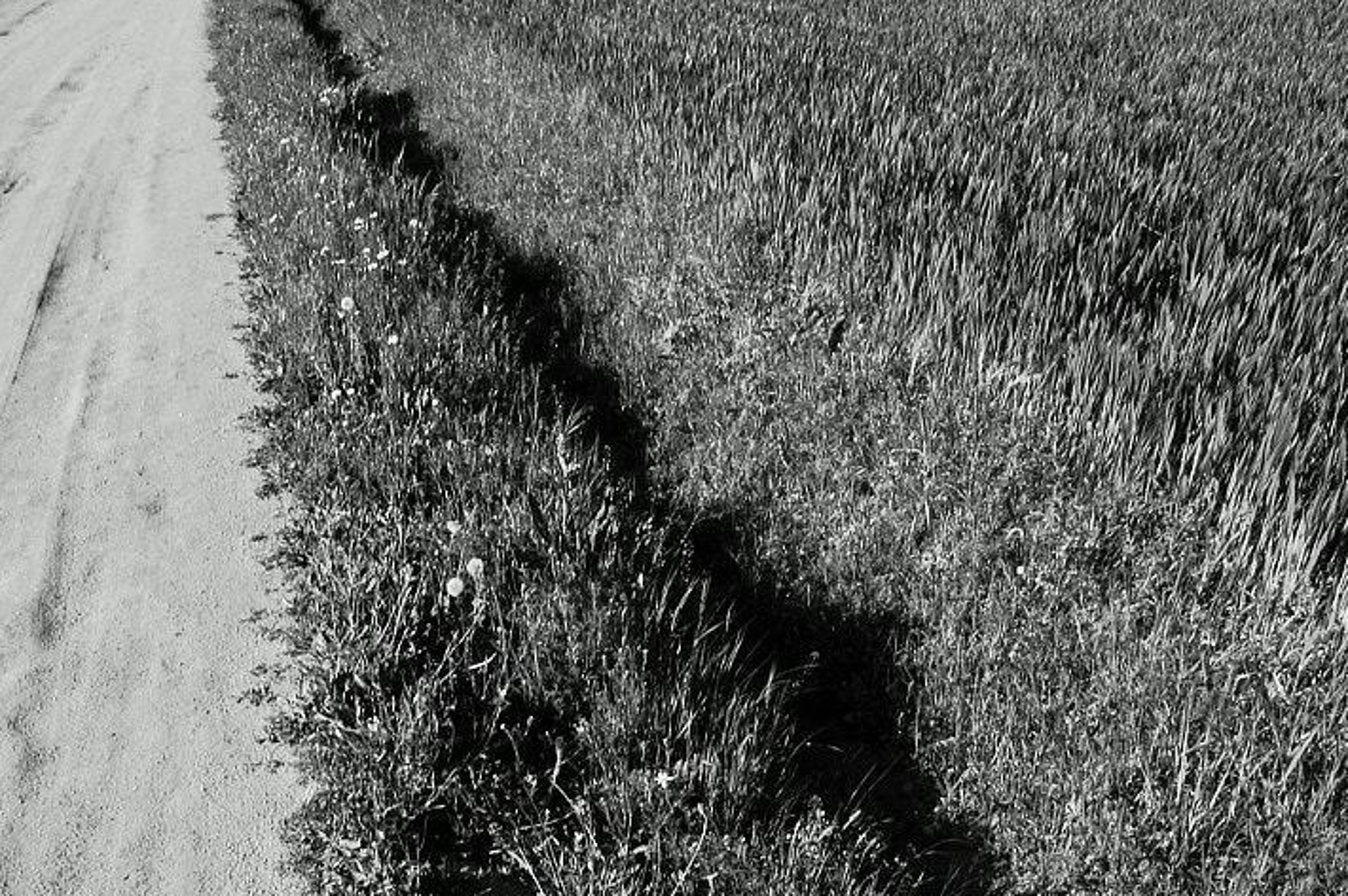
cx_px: 466
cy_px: 905
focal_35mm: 37
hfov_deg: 51.0
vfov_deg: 32.7
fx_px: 1389
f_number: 14
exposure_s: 1/60
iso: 125
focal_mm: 11
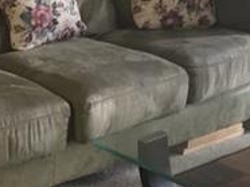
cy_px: 86
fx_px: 721
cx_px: 90
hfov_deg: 19.6
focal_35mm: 100
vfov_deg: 14.8
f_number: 2.2
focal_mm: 4.15
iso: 200
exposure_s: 1/17
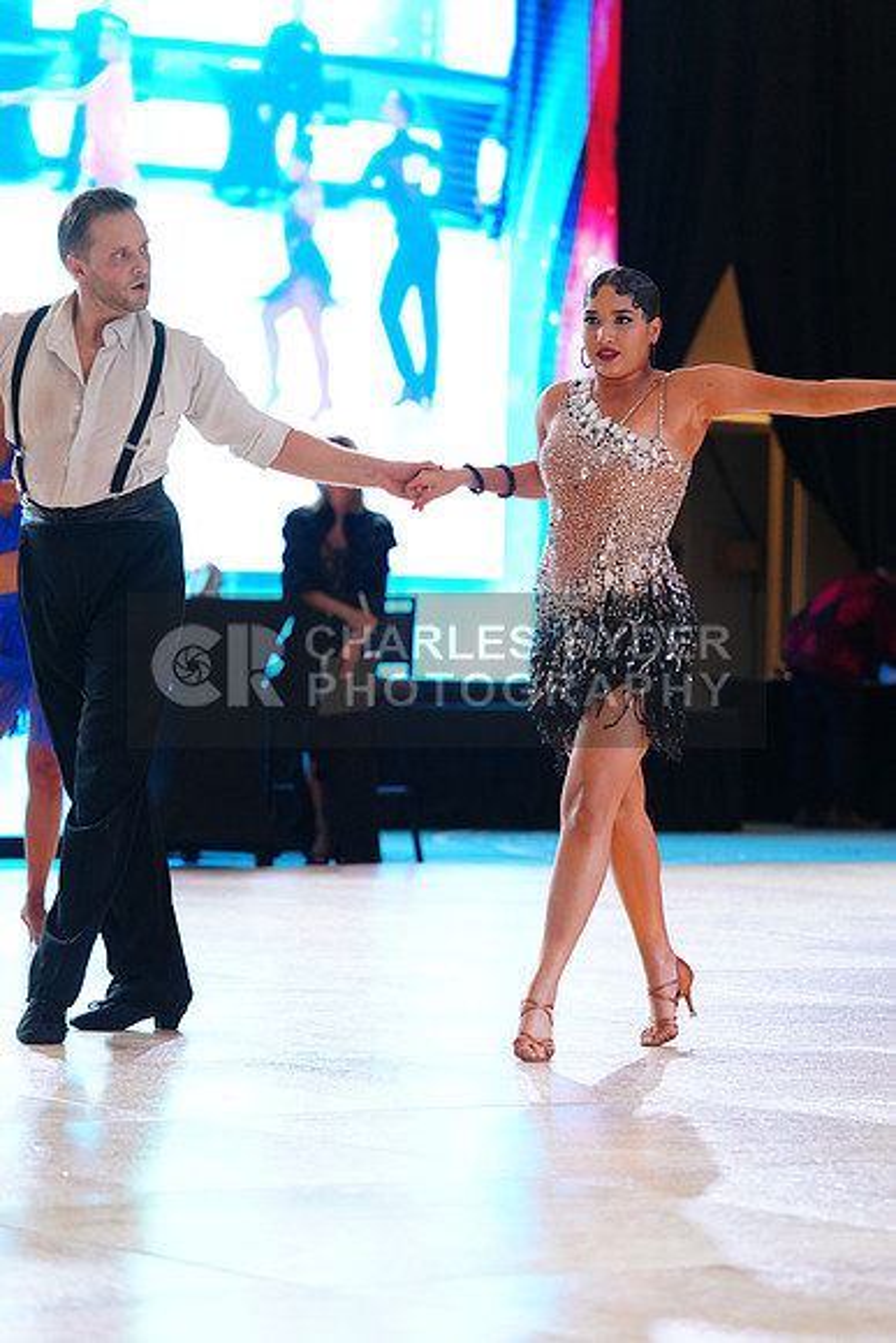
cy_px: 672
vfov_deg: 14.1
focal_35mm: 146
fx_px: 5447
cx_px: 448
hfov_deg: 9.4
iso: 2500
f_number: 4
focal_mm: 146
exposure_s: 1/250
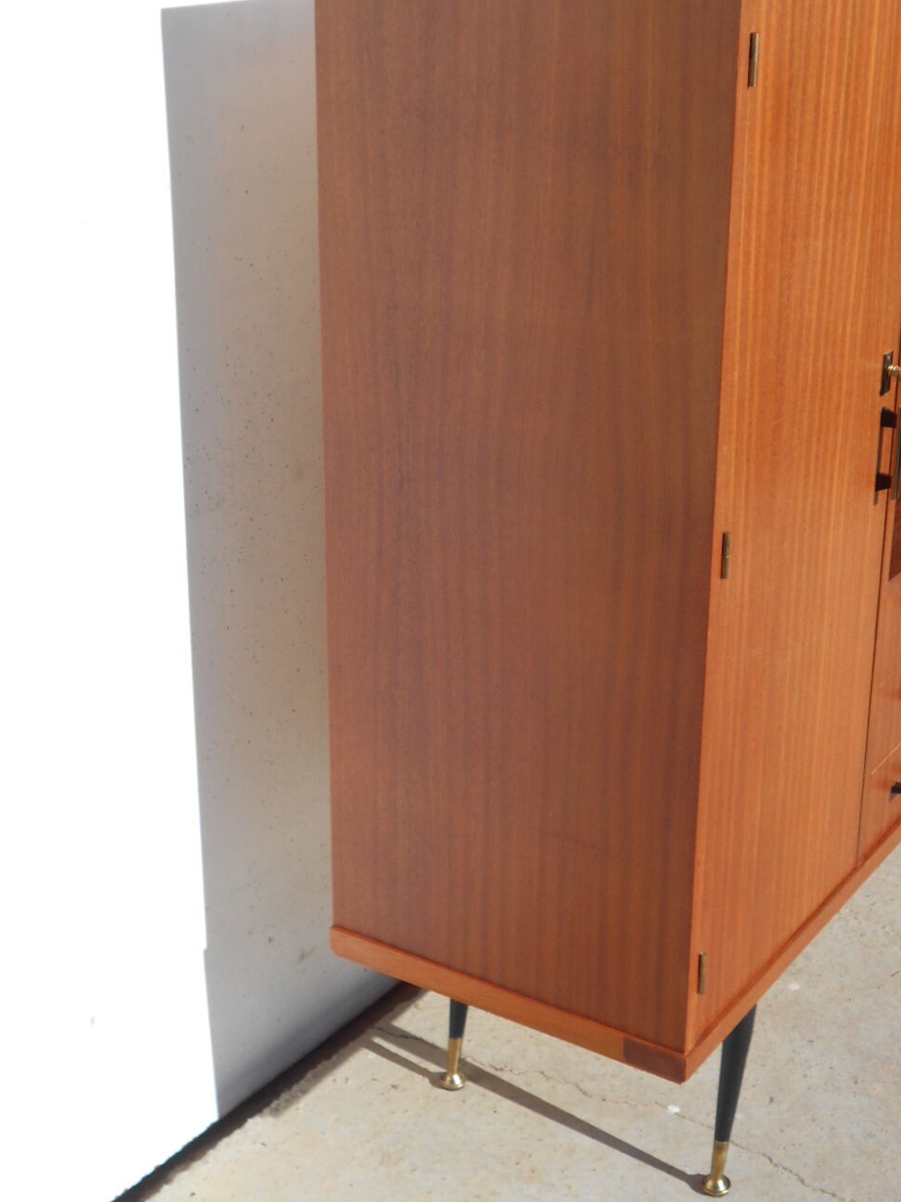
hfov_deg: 26.5
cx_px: 515
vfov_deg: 34.9
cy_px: 528
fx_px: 1909
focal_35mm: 55
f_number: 4.2
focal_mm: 7.7
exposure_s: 1/640
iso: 80
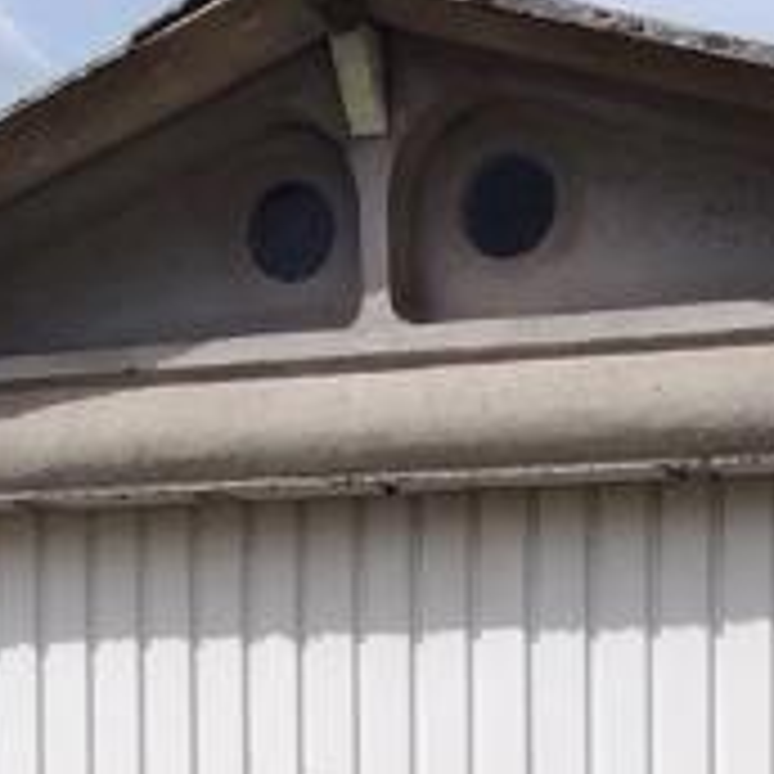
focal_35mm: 70
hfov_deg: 23.4
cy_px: 878
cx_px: 806
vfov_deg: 23.0
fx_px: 1771
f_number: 2.2
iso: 100
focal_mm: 1.43
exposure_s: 1/1301
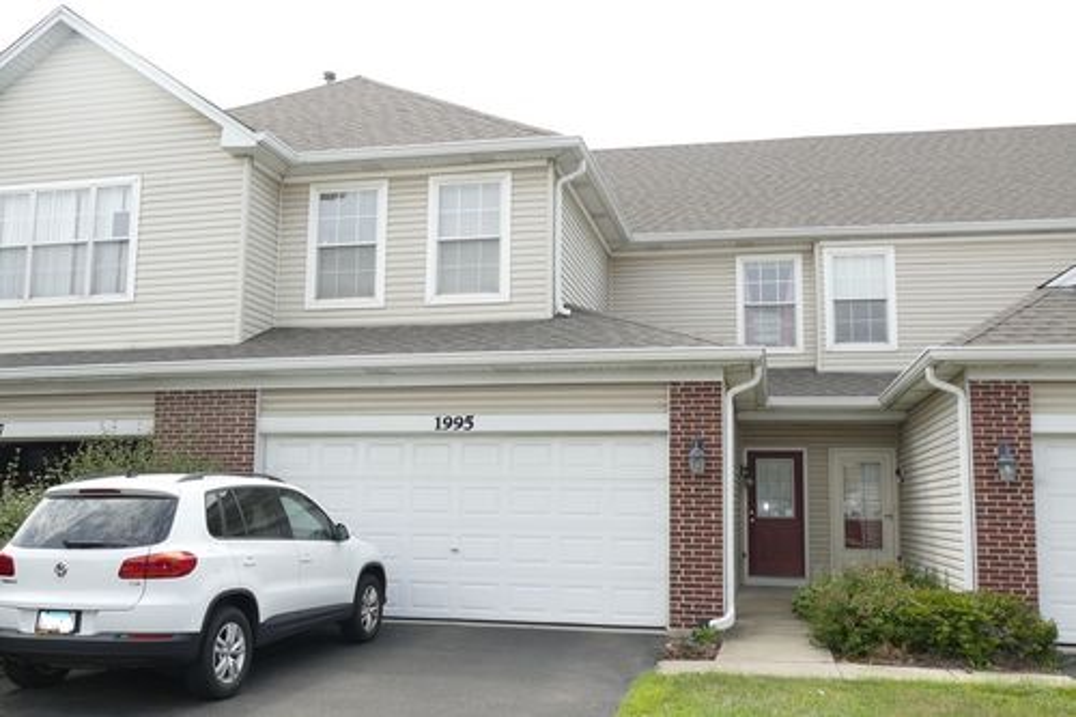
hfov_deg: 55.8
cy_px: 358
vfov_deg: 38.9
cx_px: 538
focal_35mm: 34
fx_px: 1016
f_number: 3.1
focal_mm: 12.38
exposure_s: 1/800
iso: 125
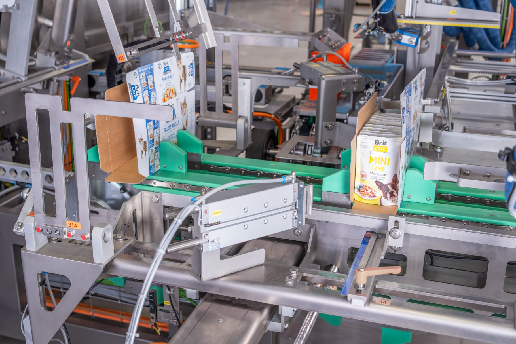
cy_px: 172
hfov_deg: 43.6
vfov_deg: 29.9
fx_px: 645
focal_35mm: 45
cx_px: 258
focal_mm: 30
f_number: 4
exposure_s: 1/60
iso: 200
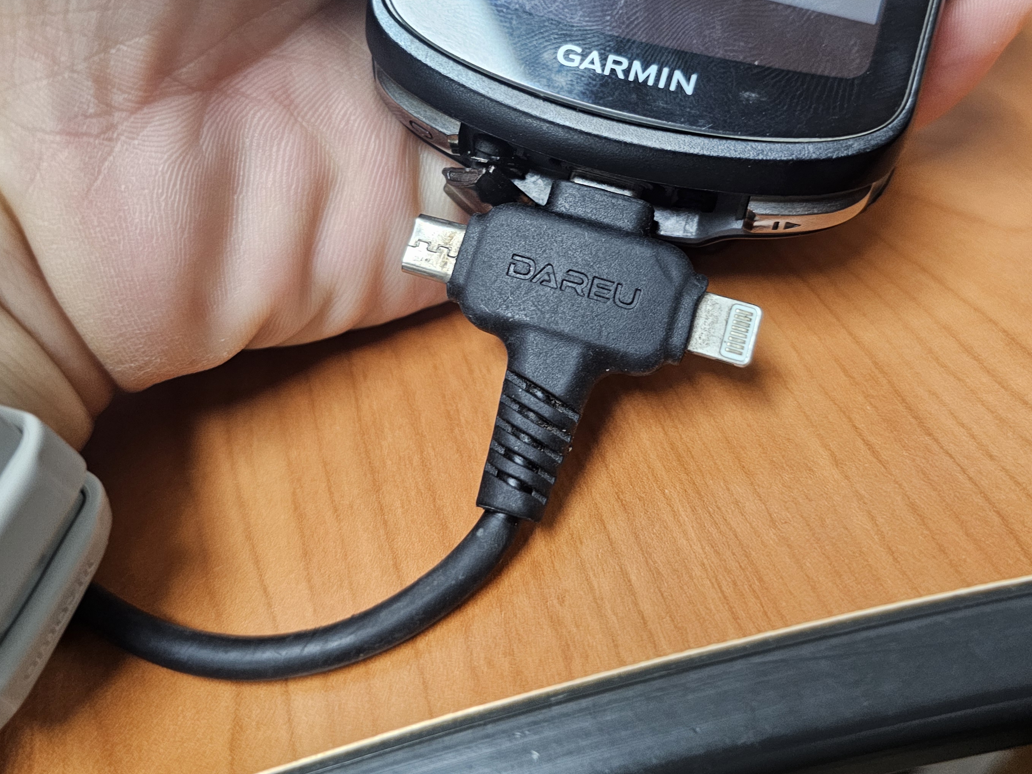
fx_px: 1014
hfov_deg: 54.0
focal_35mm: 34
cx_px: 518
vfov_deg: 41.2
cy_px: 256
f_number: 1.7
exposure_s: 1/120
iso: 500
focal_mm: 6.3
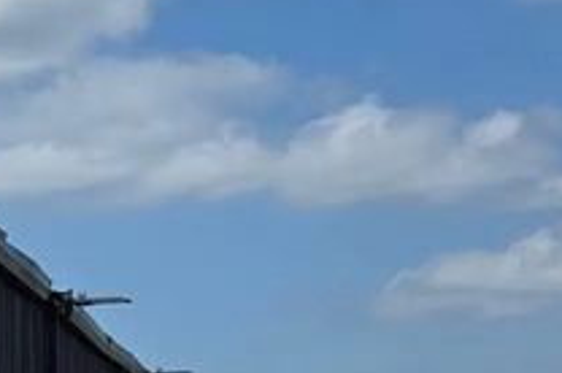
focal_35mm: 118
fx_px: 1839
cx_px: -770
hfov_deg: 13.2
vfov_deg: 11.5
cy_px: 311
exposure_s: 1/7944
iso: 64
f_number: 1.7
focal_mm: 6.3
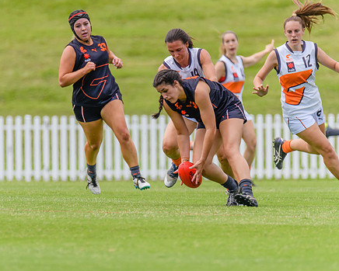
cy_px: 120
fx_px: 9574
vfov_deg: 1.6
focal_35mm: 954
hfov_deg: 2.0
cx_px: 133
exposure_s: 1/1600
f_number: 6.3
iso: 800
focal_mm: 600
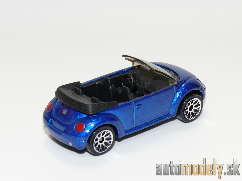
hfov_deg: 17.6
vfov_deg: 13.2
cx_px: 121
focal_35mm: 112
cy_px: 90
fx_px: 783
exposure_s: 1/30
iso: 100
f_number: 4
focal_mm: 14.2
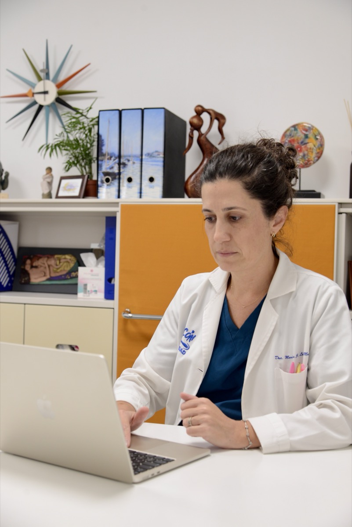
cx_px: 176
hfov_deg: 27.0
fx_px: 733
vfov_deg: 39.6
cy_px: 264
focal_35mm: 50
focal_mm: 50
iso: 800
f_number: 4.5
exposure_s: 1/50
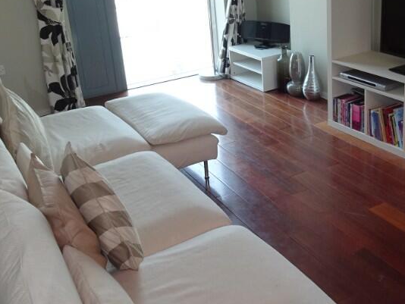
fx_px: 538
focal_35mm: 46
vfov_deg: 31.3
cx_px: 241
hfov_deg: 41.1
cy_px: 99
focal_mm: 4.1
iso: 80
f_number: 3.5
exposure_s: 1/30
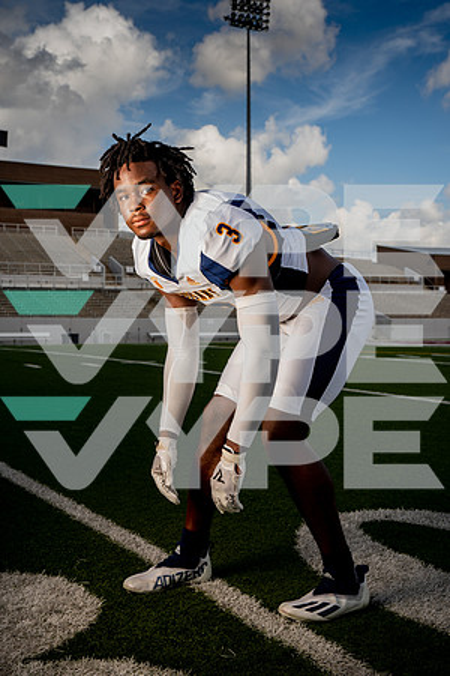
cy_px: 338
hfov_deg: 28.6
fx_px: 881
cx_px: 225
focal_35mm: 47
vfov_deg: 41.9
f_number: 8
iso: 125
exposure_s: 1/250
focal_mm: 47
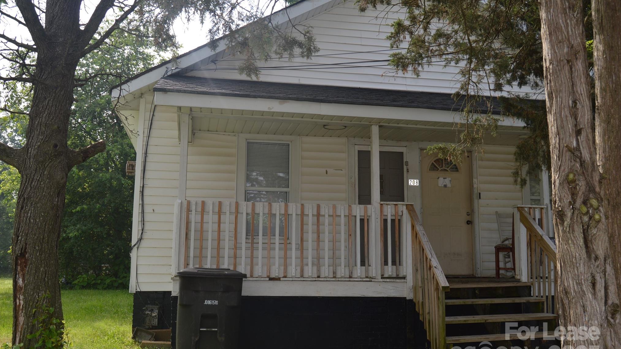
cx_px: 309
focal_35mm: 37
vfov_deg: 32.4
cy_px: 171
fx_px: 602
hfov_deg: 54.6
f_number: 8
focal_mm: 23
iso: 100
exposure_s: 1/200
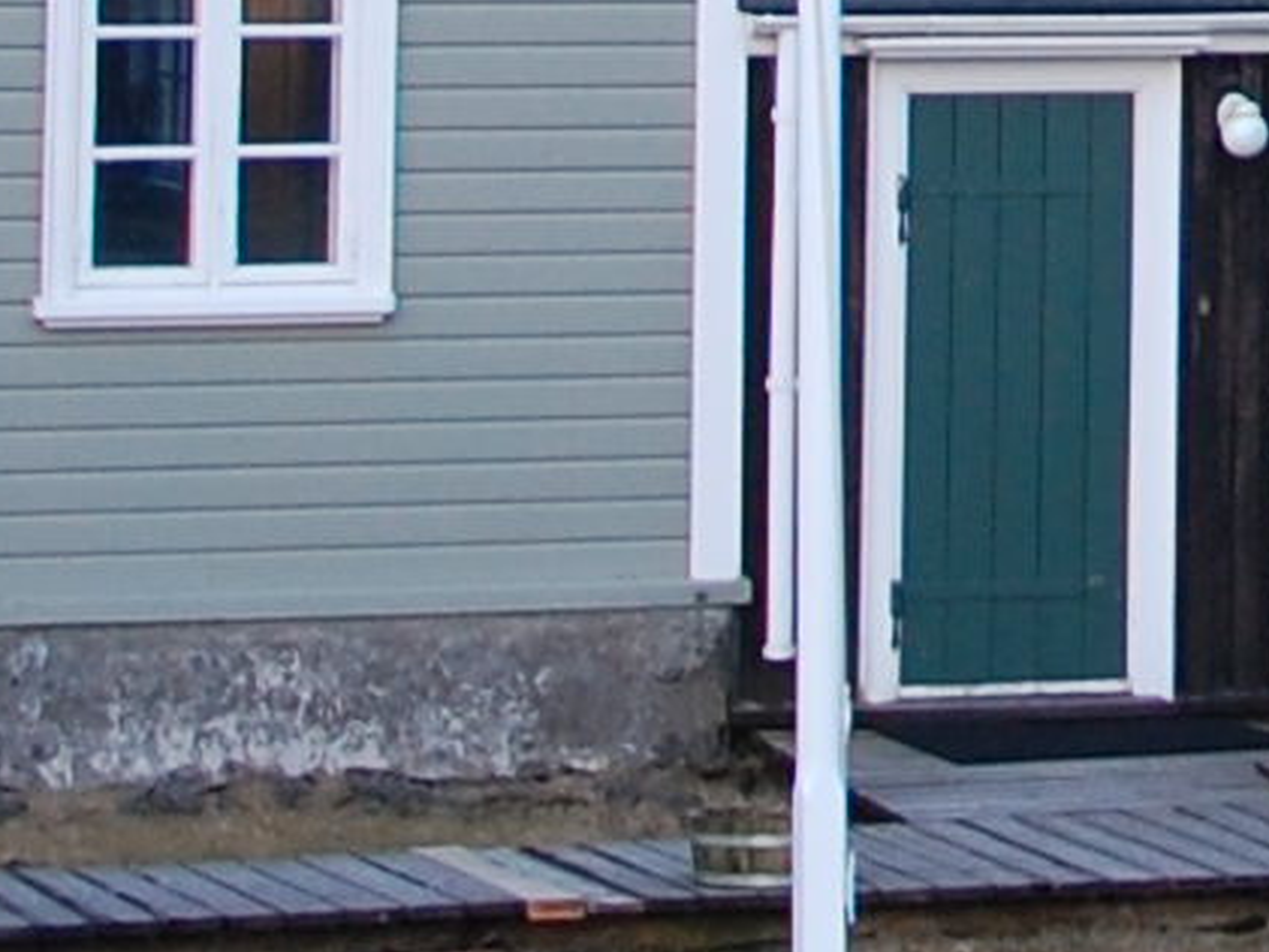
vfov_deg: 5.9
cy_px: -847
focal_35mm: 247
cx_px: 2131
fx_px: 9057
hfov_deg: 7.8
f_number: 4
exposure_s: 1/30
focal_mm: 24
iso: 400
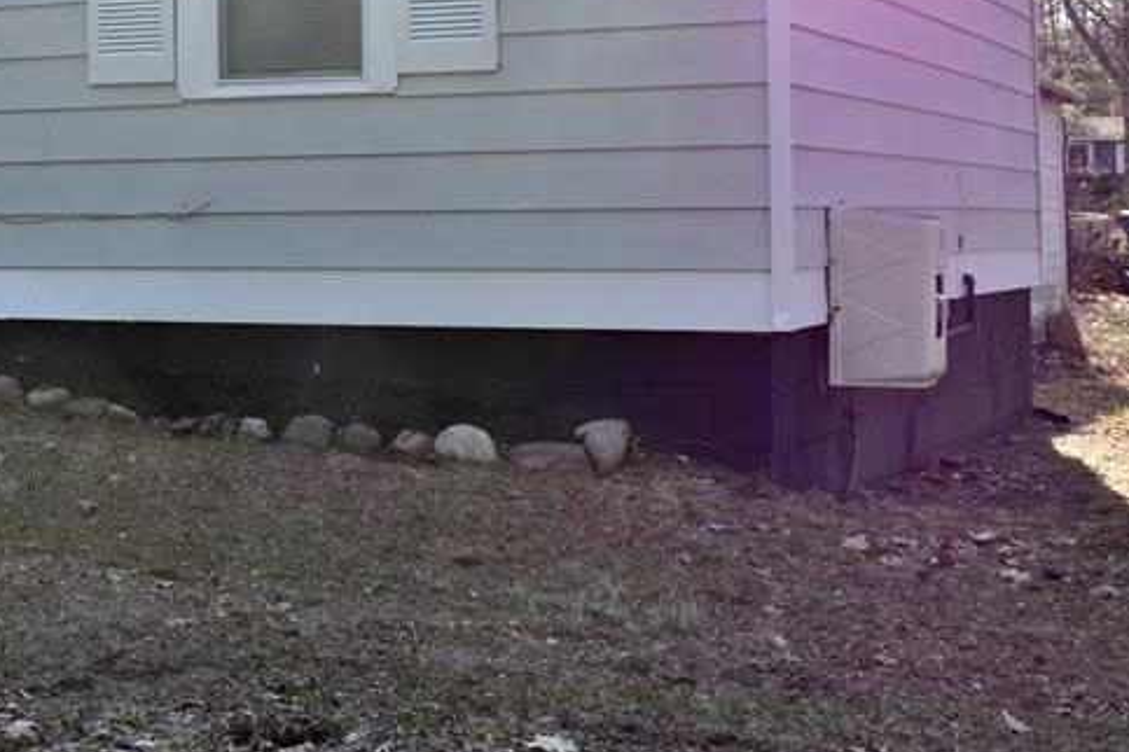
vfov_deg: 18.4
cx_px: 23
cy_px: 91
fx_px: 2291
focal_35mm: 73
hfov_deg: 26.3
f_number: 8
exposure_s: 1/250
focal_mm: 23
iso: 200
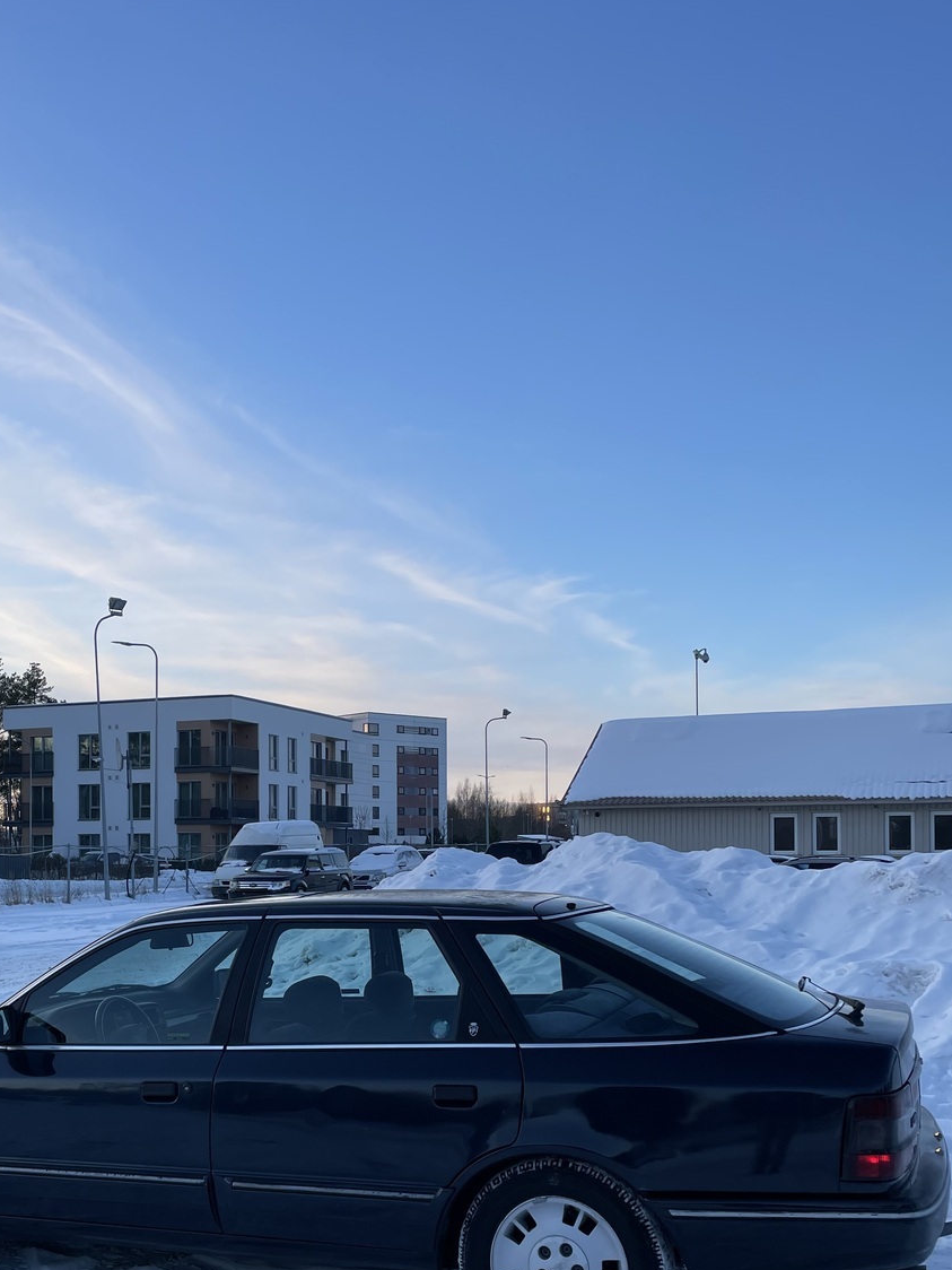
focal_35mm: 37
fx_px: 1357
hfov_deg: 38.3
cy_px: 842
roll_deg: +0.2
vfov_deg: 49.3
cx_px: 327
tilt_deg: +1.7
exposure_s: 1/410
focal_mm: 4.2
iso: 32
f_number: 1.6
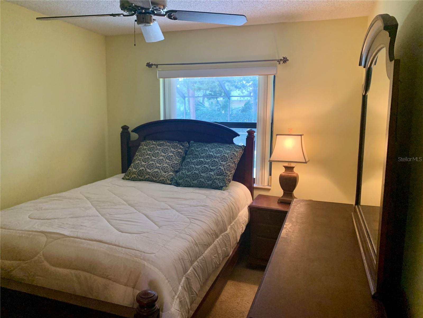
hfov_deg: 67.3
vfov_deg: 53.1
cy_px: 159
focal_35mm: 26
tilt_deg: -7.4
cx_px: 212
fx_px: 318
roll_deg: -0.2
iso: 320
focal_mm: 4.25
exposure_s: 1/60
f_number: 1.8
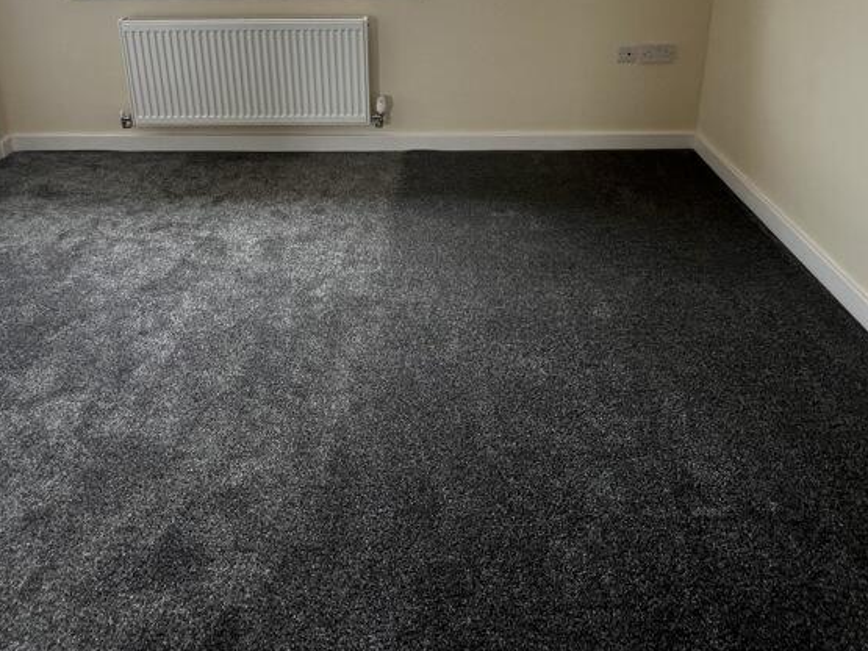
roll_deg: +0.3
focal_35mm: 24
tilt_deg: -16.3
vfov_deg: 50.4
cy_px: 66
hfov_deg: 71.6
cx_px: 419
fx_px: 602
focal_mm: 1.57
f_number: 1.8
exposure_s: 1/99
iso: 64
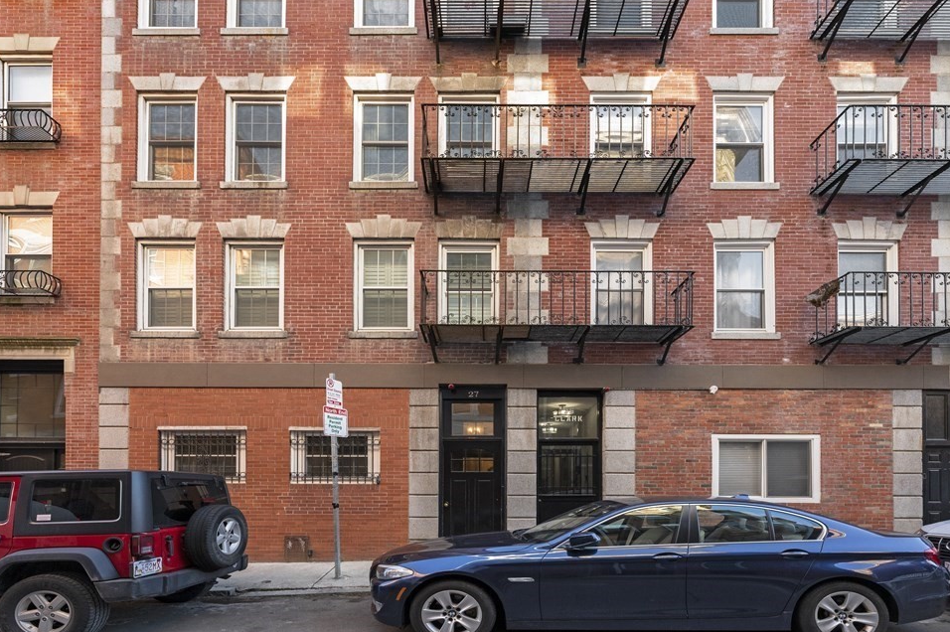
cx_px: 482
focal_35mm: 15
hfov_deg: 100.4
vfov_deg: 77.2
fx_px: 396
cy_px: 319
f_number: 8
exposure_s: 1/250
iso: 2500
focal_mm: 14
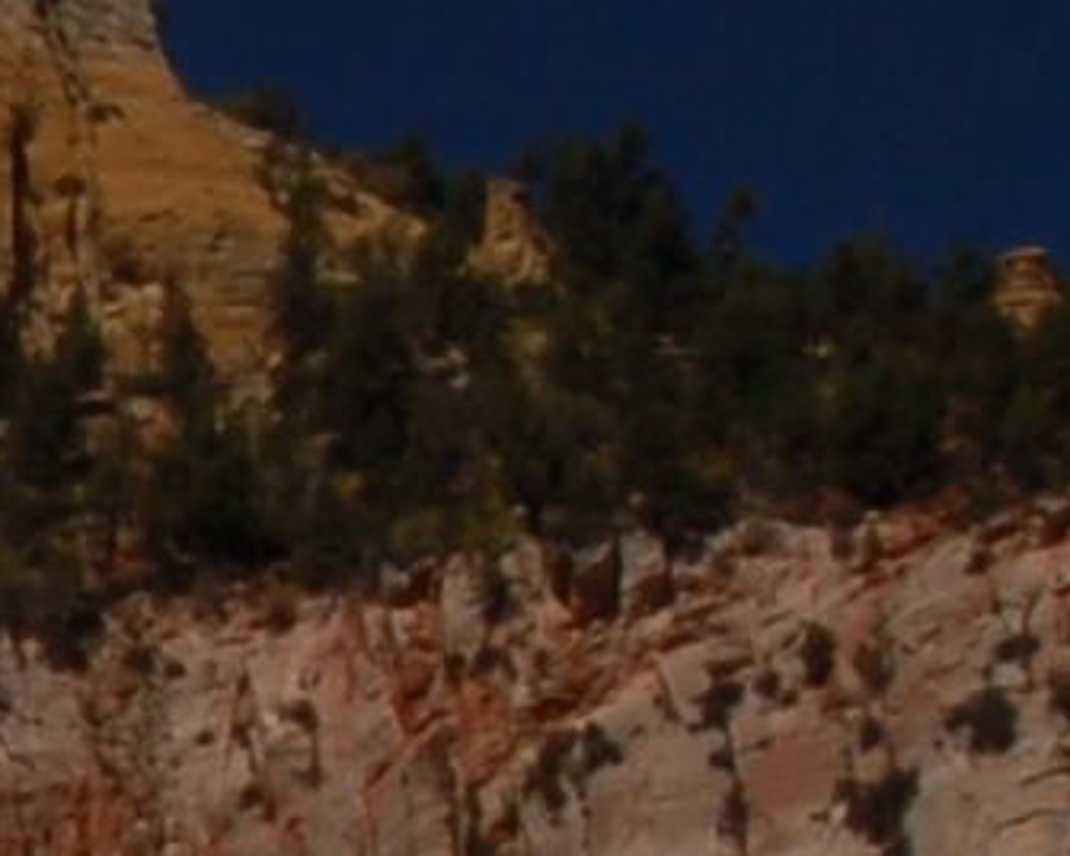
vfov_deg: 2.8
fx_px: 17607
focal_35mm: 556
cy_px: 971
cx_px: -2776
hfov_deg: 3.4
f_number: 18
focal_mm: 44
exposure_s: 1/100
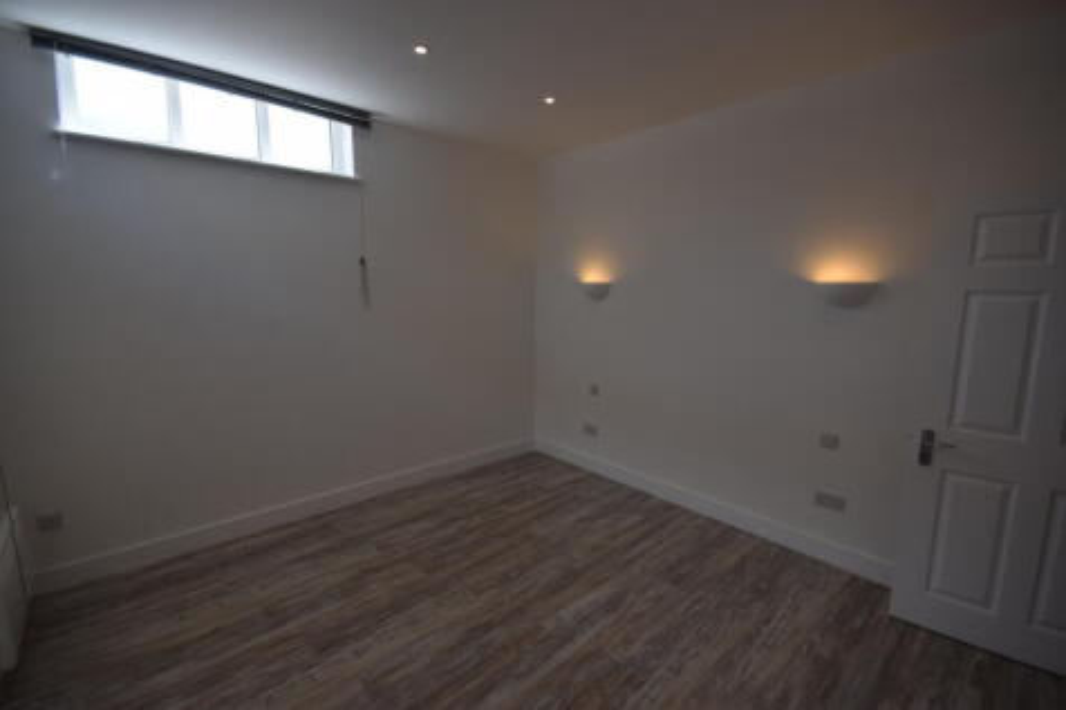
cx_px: 533
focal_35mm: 15
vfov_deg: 77.3
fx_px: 444
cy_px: 355
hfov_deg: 100.4
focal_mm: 10
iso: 400
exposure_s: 1/250
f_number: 8
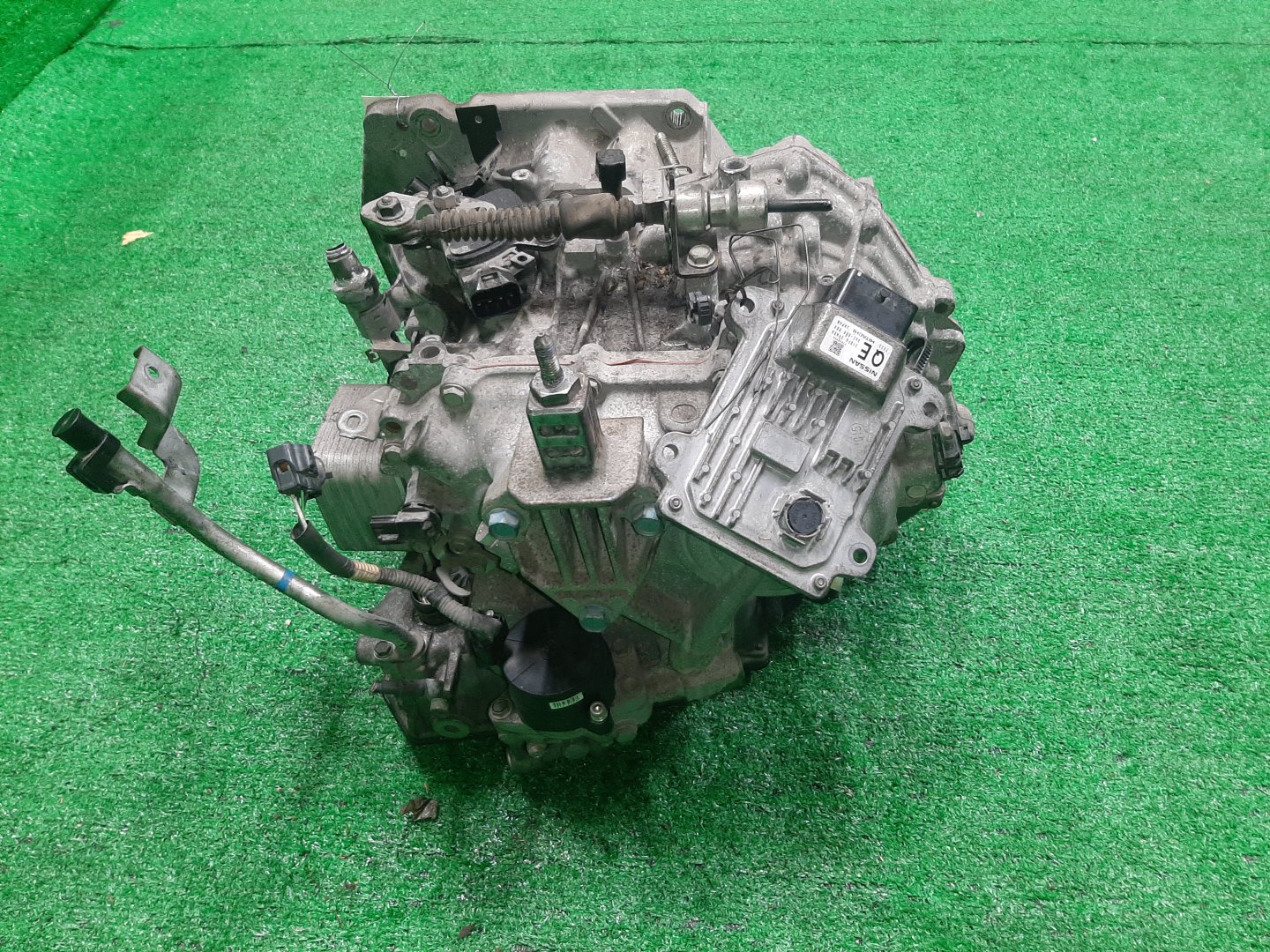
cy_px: 476
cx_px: 635
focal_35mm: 26
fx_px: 954
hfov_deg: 67.3
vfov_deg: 53.1
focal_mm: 3.93
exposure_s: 1/50
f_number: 1.7
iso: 158
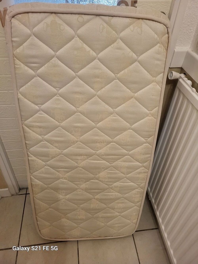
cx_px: 99
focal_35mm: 26
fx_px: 198
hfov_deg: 53.1
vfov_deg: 67.3
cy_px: 132
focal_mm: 5.4
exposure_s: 1/50
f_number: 1.8
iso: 640
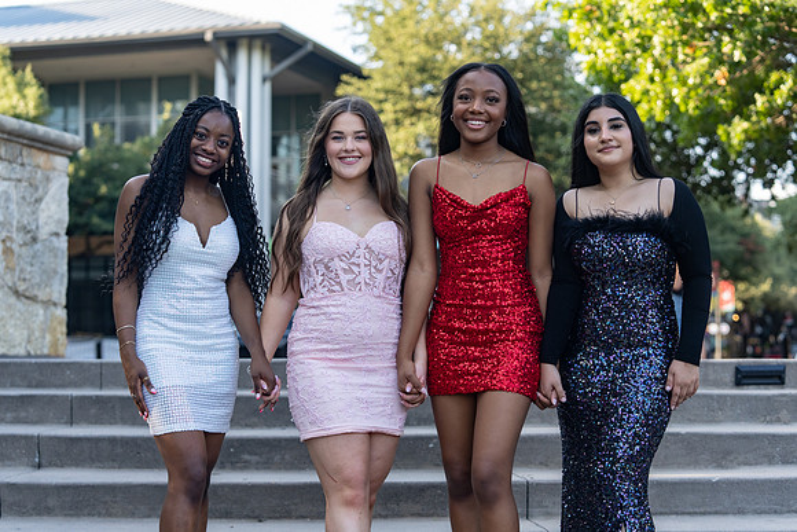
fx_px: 1550
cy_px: 266
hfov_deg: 28.8
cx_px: 398
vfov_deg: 19.5
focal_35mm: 70
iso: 250
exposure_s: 1/320
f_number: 3.5
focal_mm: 70
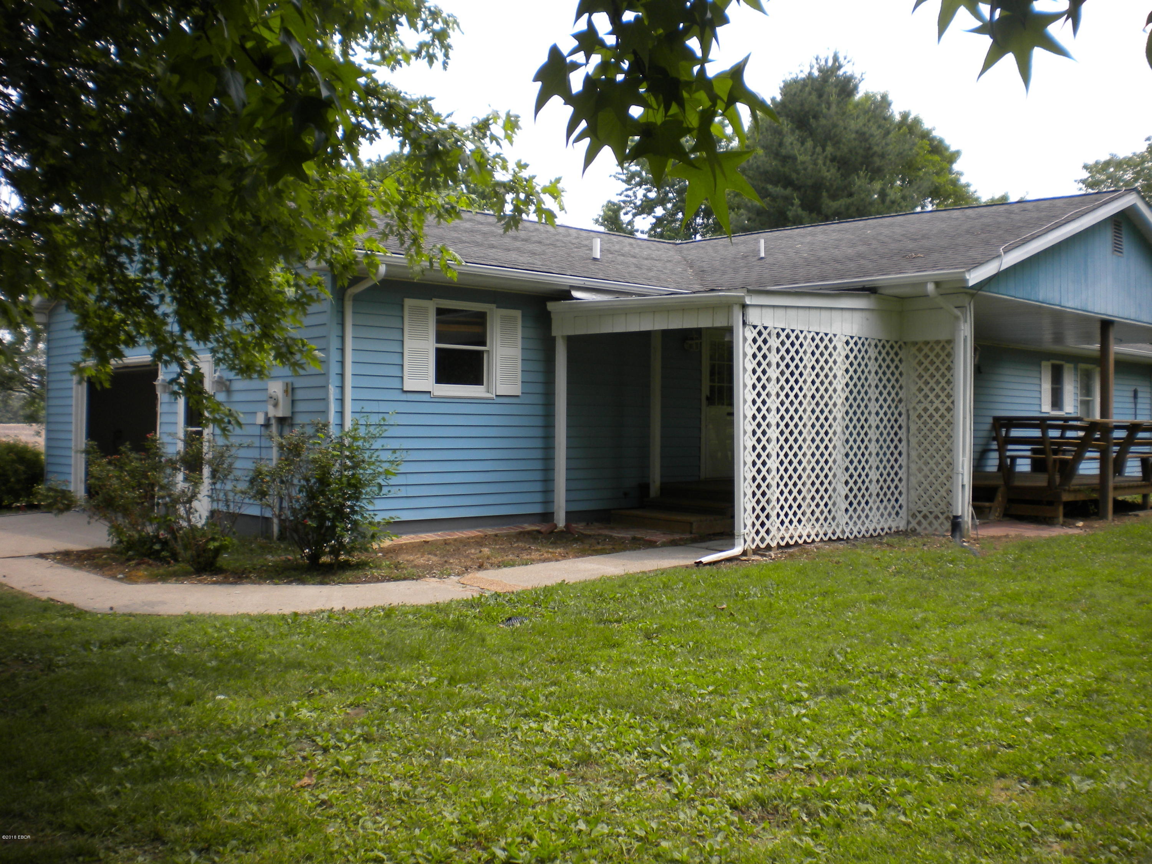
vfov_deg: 40.7
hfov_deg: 52.6
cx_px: 576
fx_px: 1165
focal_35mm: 35
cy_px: 432
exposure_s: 1/244
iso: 80
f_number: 4.6
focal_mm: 6.3
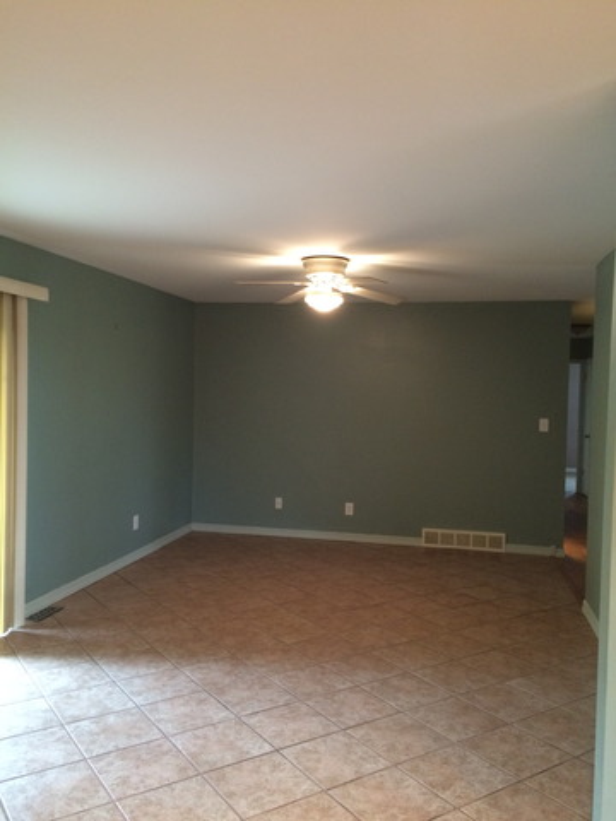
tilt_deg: -4.0
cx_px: 308
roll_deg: +0.7
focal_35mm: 29
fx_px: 688
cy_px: 410
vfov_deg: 61.7
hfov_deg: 48.2
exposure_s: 1/24
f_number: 2.2
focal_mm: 4.15
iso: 320
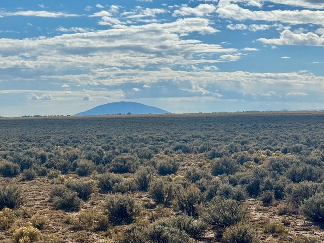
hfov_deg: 23.2
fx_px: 777
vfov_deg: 17.8
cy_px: 118
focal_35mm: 83
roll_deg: +0.7
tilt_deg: -1.4
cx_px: 58
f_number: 1.78
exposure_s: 1/15385
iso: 64
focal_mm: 6.76
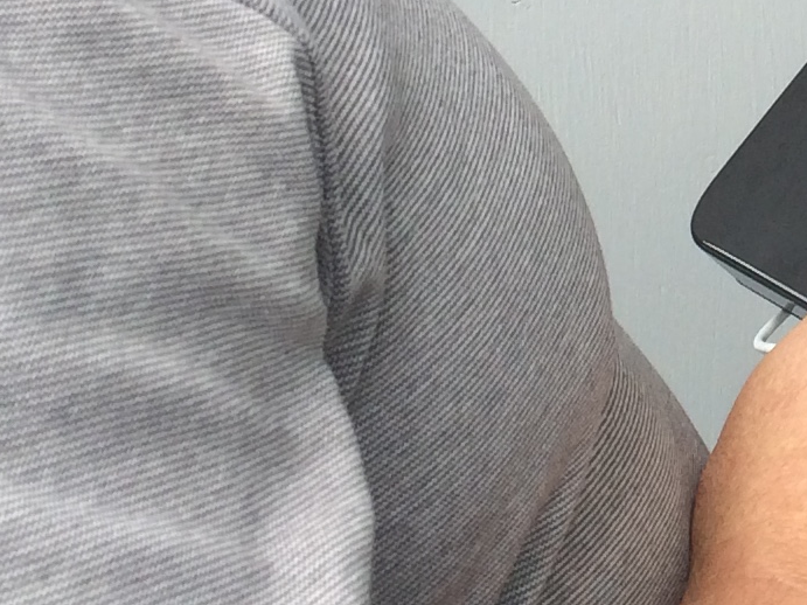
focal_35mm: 137
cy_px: -300
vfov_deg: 10.5
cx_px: 1278
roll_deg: -0.7
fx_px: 3193
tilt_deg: -12.1
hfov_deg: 13.4
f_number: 2.2
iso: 32
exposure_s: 1/208
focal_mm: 4.15
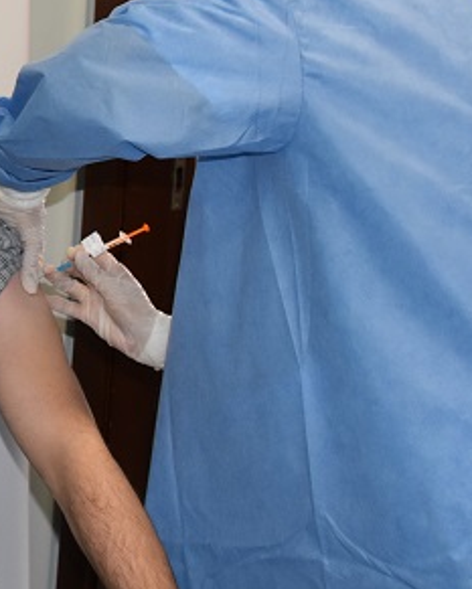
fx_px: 1518
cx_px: -379
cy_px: 71
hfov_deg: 15.3
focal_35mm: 87
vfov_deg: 21.5
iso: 800
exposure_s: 1/80
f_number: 4.5
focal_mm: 18
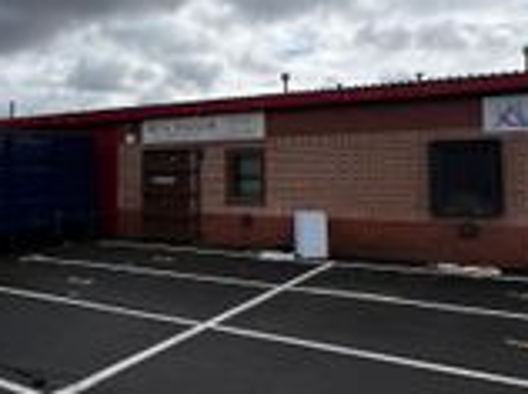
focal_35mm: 33
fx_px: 503
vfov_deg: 42.5
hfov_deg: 52.4
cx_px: 117
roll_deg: -0.8
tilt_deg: +3.6
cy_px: 147
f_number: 1.8
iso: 32
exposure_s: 1/2179
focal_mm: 1.57
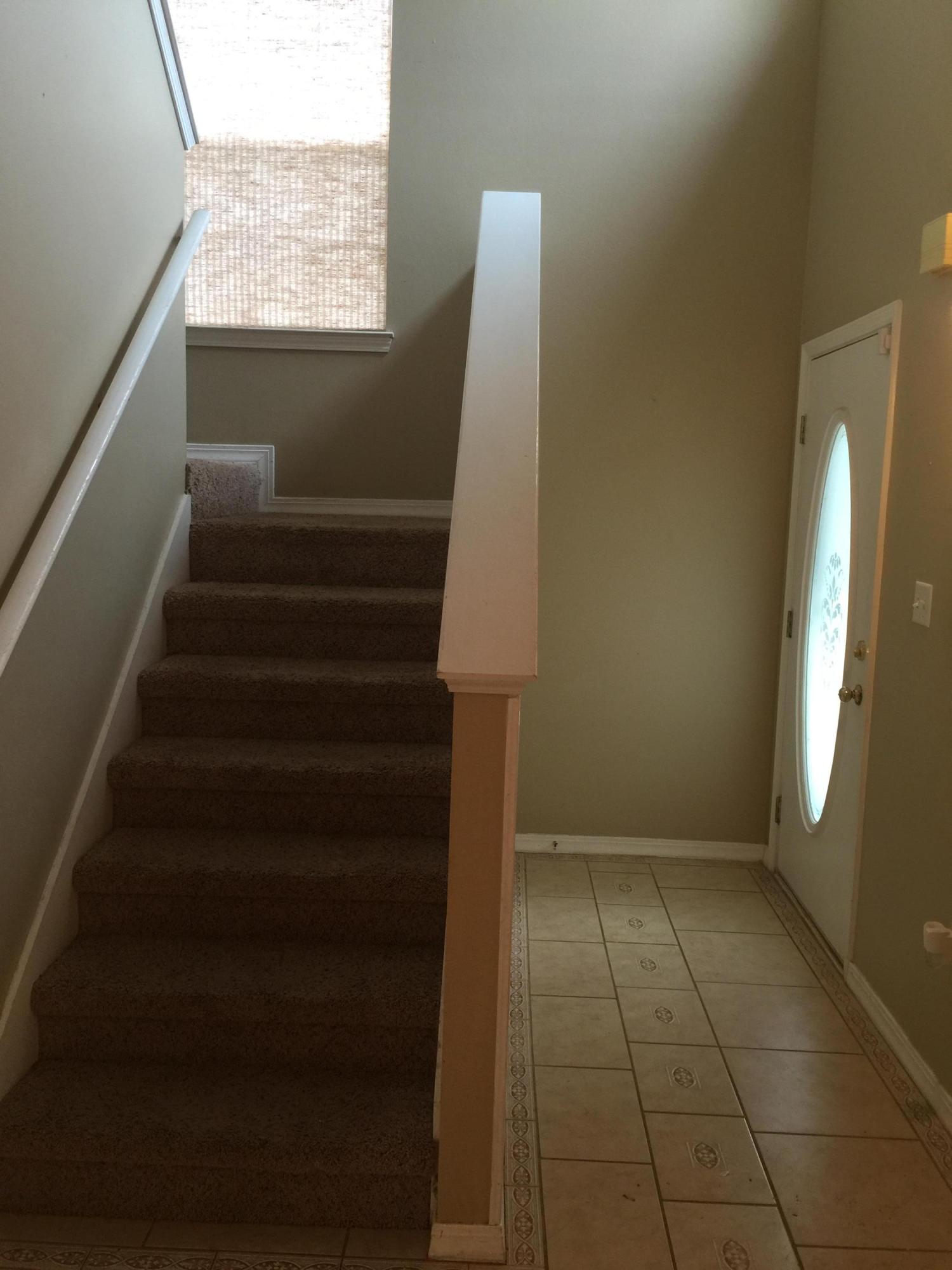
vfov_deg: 61.7
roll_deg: -1.0
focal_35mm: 29
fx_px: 1063
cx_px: 476
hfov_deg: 48.2
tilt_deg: -7.5
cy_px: 635
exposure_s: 1/15
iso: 50
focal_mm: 4.15
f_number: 2.2
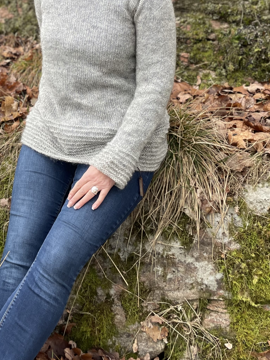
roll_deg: -1.0
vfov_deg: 35.8
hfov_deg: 28.1
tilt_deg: -14.9
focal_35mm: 51
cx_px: 67
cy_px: 54
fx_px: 530
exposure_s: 1/121
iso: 80
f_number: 1.6
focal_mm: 4.2
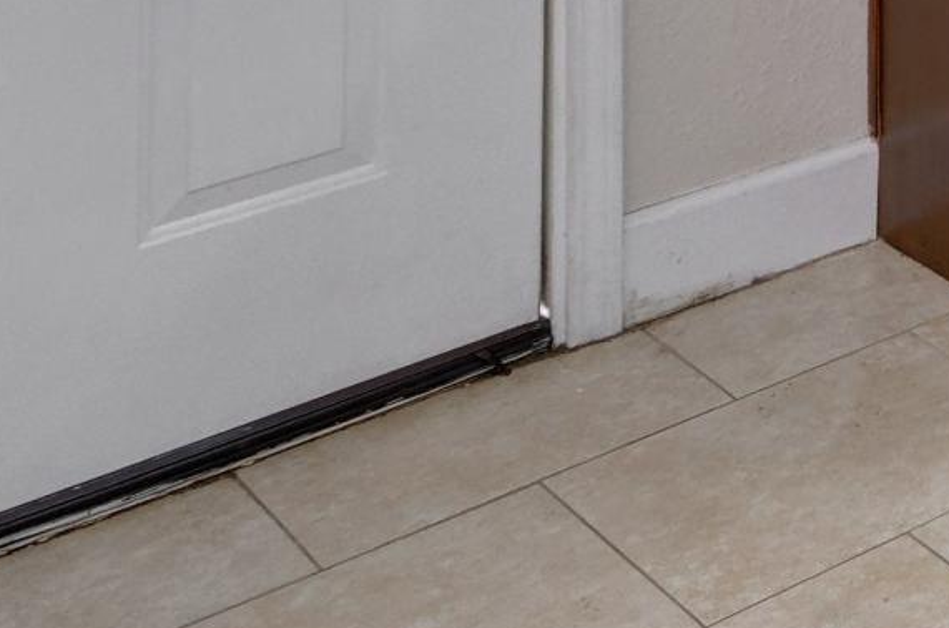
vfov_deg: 12.1
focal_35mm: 87
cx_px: 2003
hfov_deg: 16.5
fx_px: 2278
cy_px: -940
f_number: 9
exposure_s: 1/60
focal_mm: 11
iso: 400
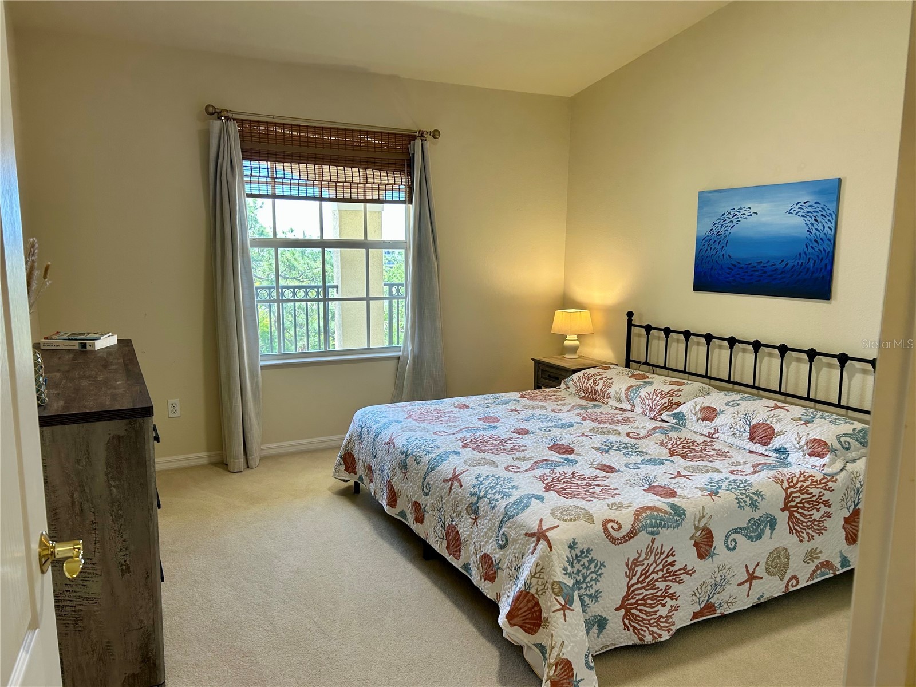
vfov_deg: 53.1
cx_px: 458
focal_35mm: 26
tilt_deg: -9.3
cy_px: 344
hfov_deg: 67.3
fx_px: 688
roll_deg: -0.3
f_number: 1.5
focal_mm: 5.7
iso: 64
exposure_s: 1/120
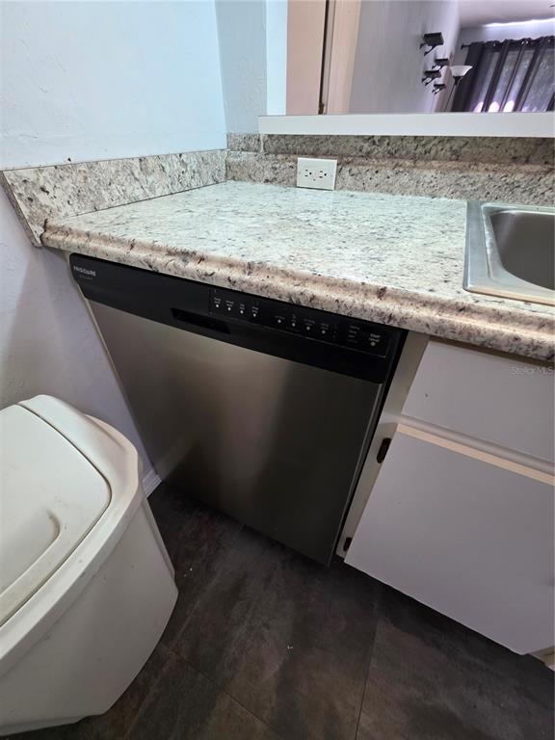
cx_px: 278
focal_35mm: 13
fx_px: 278
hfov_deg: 89.9
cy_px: 370
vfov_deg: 106.2
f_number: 1.9
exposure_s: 1/60
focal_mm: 2.2
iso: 250
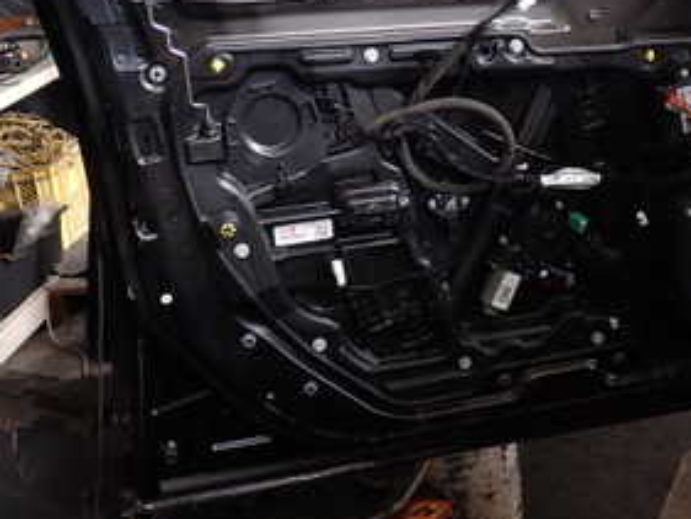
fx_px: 1278
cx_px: 482
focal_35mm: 64
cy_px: 86
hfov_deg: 29.9
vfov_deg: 22.6
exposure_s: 1/80
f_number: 2.3
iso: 100
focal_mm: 5.4
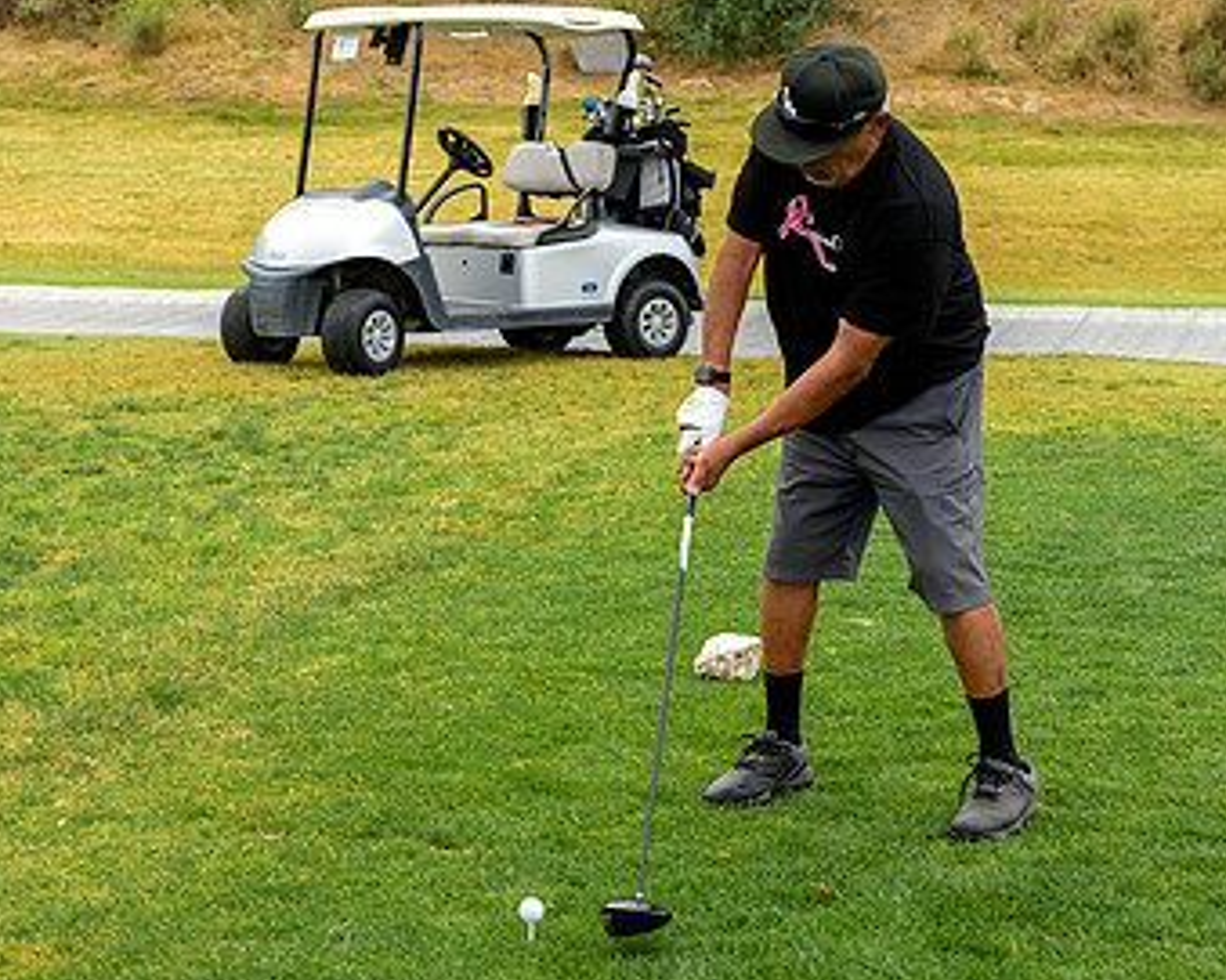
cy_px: 429
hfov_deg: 23.3
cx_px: 550
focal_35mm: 82
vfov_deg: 18.7
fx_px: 2975
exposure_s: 1/200
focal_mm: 51
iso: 100
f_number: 4
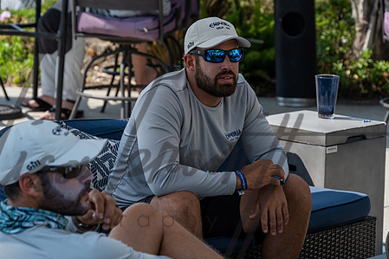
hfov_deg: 11.4
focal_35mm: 181
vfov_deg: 7.6
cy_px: 155
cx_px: 179
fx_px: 1955
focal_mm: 140
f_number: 6.3
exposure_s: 1/200
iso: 125
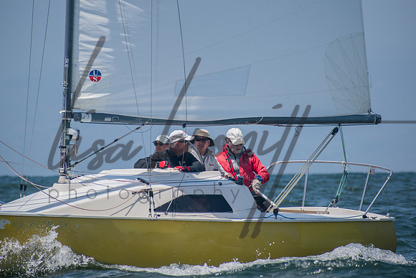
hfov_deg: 4.6
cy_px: 139
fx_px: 5201
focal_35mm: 450
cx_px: 208
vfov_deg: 3.1
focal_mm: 300
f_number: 8
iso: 400
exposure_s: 1/1600
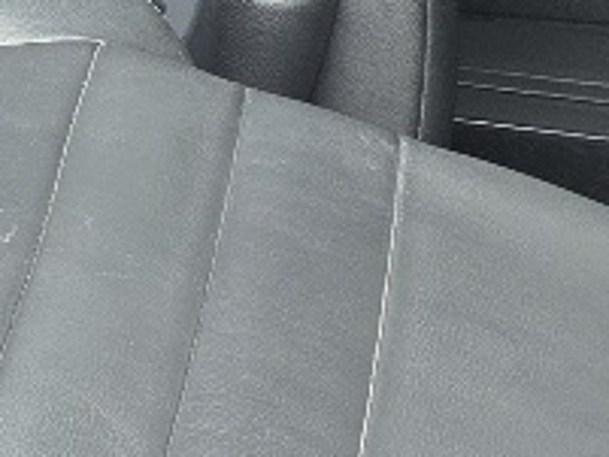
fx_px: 3221
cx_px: -585
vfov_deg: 8.0
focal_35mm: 183
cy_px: -94
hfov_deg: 10.0
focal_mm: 6.3
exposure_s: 1/120
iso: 250
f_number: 1.7
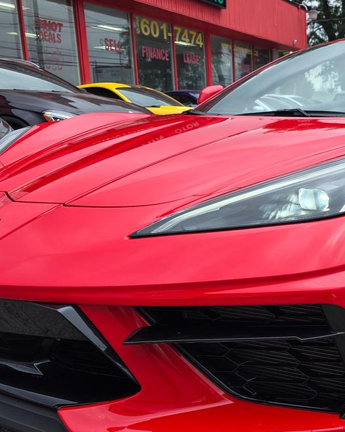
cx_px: 295
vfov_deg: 41.8
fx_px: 562
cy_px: 265
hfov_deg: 32.8
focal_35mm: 44
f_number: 1.7
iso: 25
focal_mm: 6.3
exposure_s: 1/300
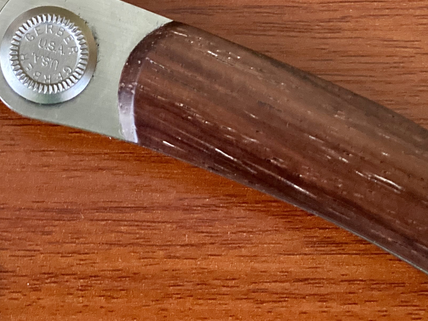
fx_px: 866
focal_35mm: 70
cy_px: -45
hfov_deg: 27.0
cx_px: 65
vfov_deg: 19.9
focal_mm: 3.99
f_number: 1.8
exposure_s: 1/30
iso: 640
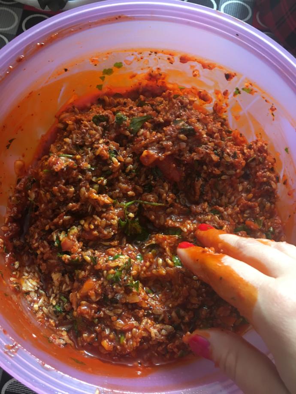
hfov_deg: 48.2
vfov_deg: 61.7
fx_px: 331
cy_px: 197
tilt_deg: -76.2
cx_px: 148
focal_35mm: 29
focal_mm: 4.15
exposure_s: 1/33
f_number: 2.2
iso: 100
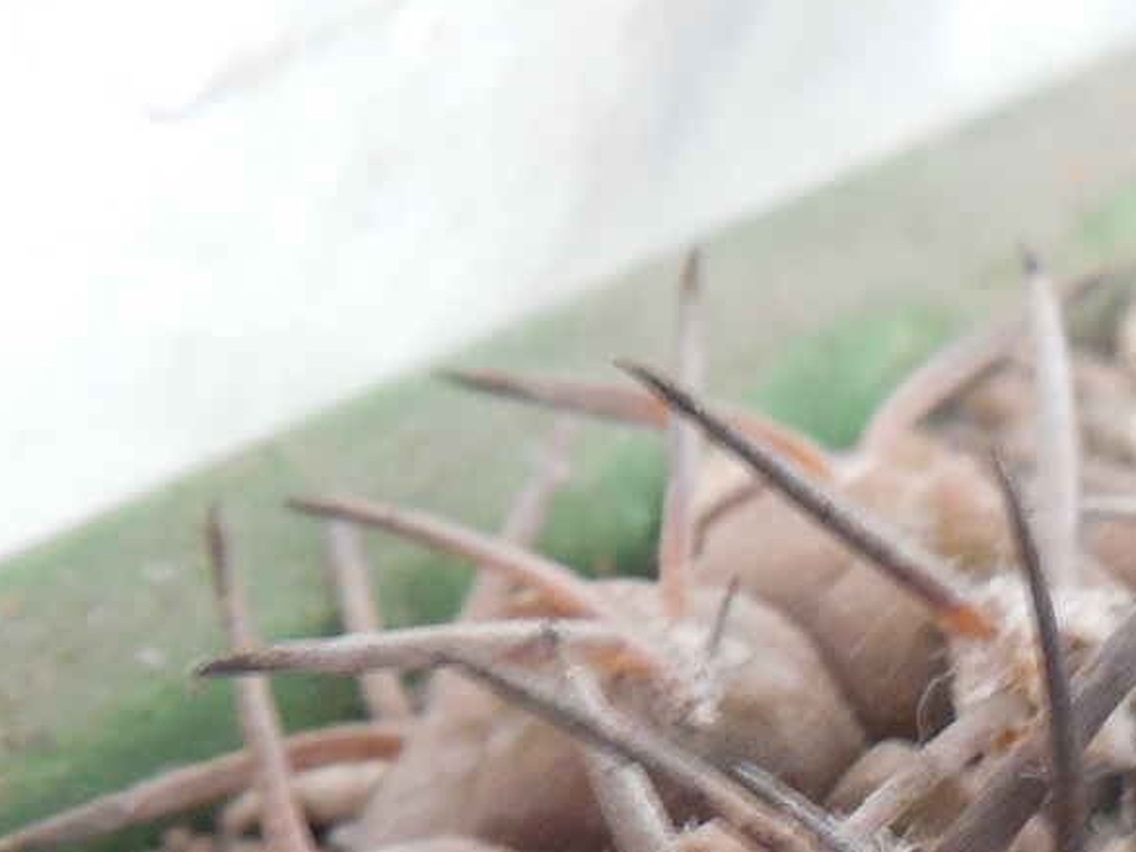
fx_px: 2789
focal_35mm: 85
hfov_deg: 22.7
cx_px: 897
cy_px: 1099
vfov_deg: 16.4
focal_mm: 5.6
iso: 400
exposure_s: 1/8
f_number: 3.6
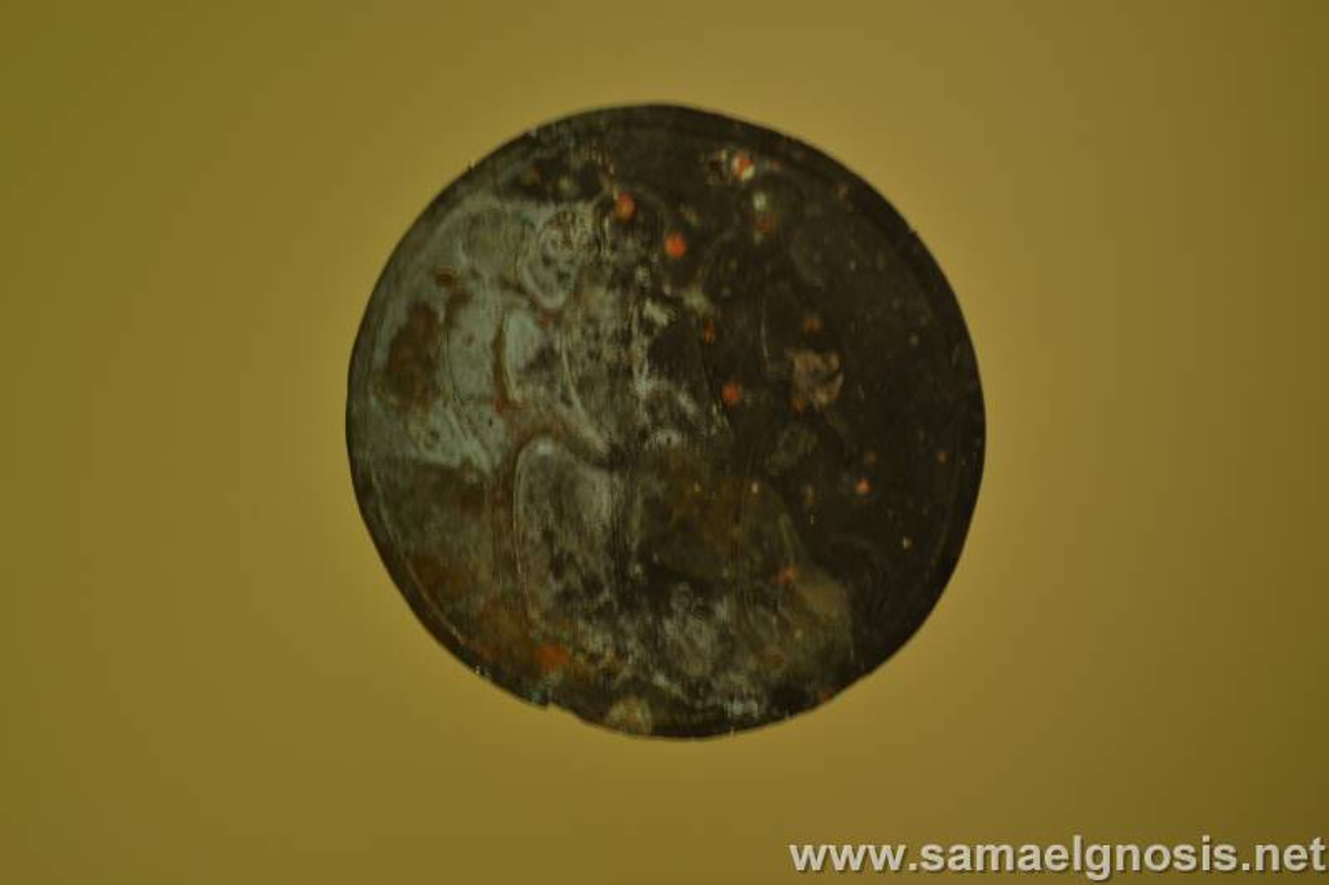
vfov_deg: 19.7
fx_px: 2547
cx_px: 664
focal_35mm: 69
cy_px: 442
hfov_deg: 29.2
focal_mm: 46
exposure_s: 1/6
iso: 100
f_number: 5.3
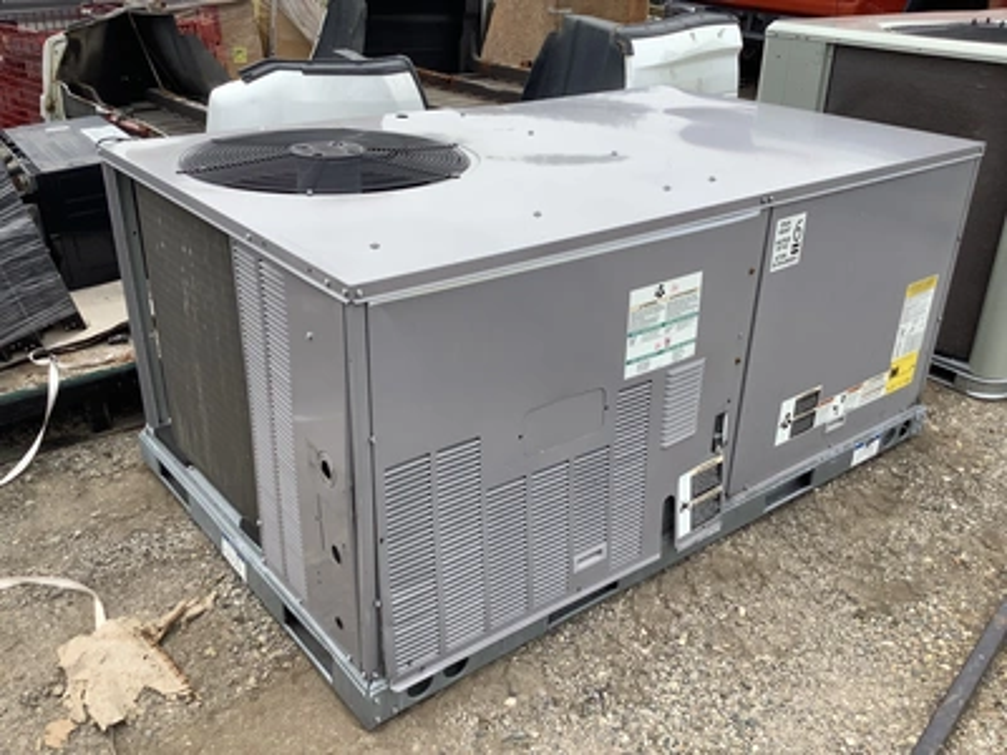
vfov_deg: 45.4
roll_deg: -1.6
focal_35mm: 31
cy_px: 378
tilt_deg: -29.0
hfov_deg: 58.4
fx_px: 902
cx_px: 504
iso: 25
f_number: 2.4
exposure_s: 1/776
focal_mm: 3.3
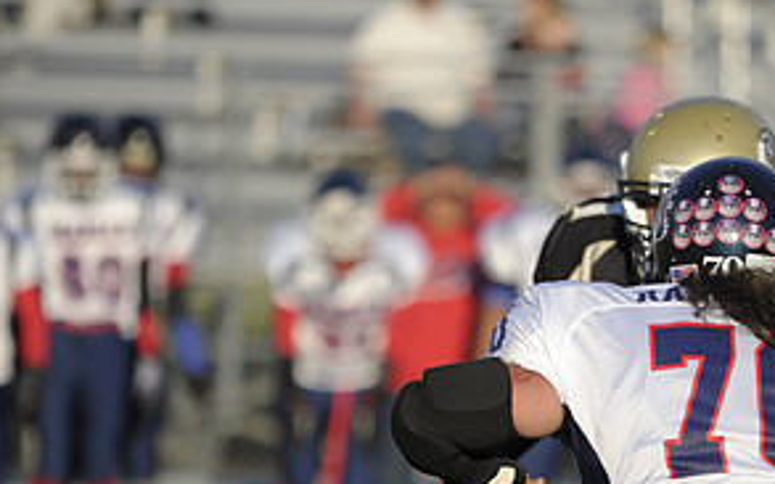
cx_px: 630
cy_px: 455
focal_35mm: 806
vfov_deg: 1.6
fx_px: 17020
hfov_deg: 2.6
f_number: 7.1
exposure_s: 1/1000
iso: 400
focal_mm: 400
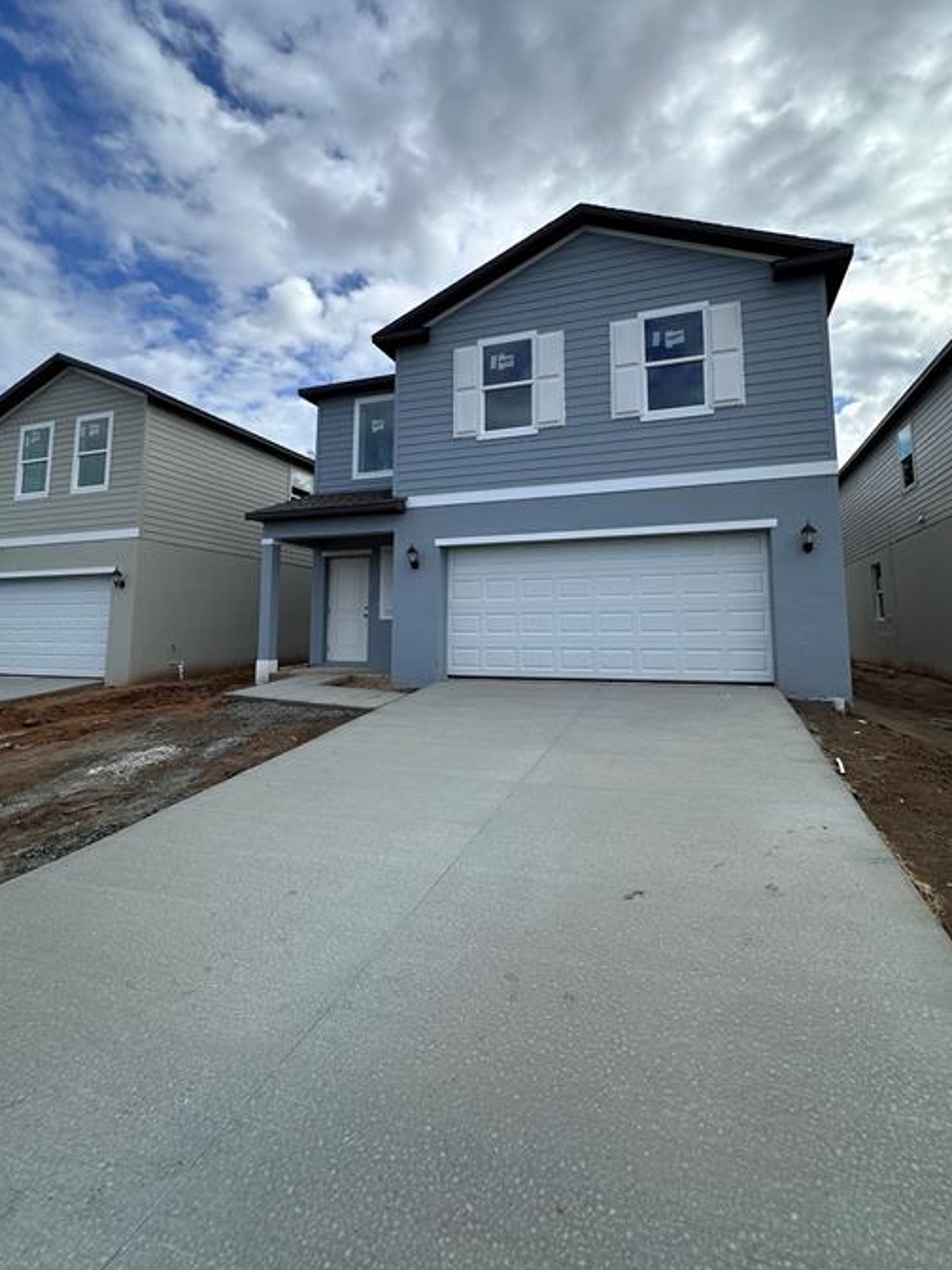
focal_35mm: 16
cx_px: 506
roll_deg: -0.1
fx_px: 587
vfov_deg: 94.2
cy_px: 569
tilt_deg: +8.2
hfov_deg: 78.0
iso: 50
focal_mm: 2.22
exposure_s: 1/1689
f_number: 2.2
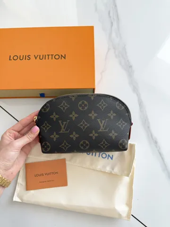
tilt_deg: -76.7
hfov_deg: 56.8
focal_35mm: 24
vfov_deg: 71.6
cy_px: 114
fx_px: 157
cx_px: 85
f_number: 1.78
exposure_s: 1/121
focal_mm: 6.76
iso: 200
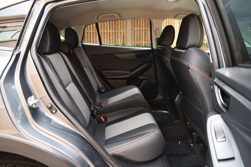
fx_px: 188
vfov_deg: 47.9
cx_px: 126
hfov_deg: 67.4
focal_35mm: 27
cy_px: 84
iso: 800
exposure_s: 1/200
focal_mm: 18
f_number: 3.5
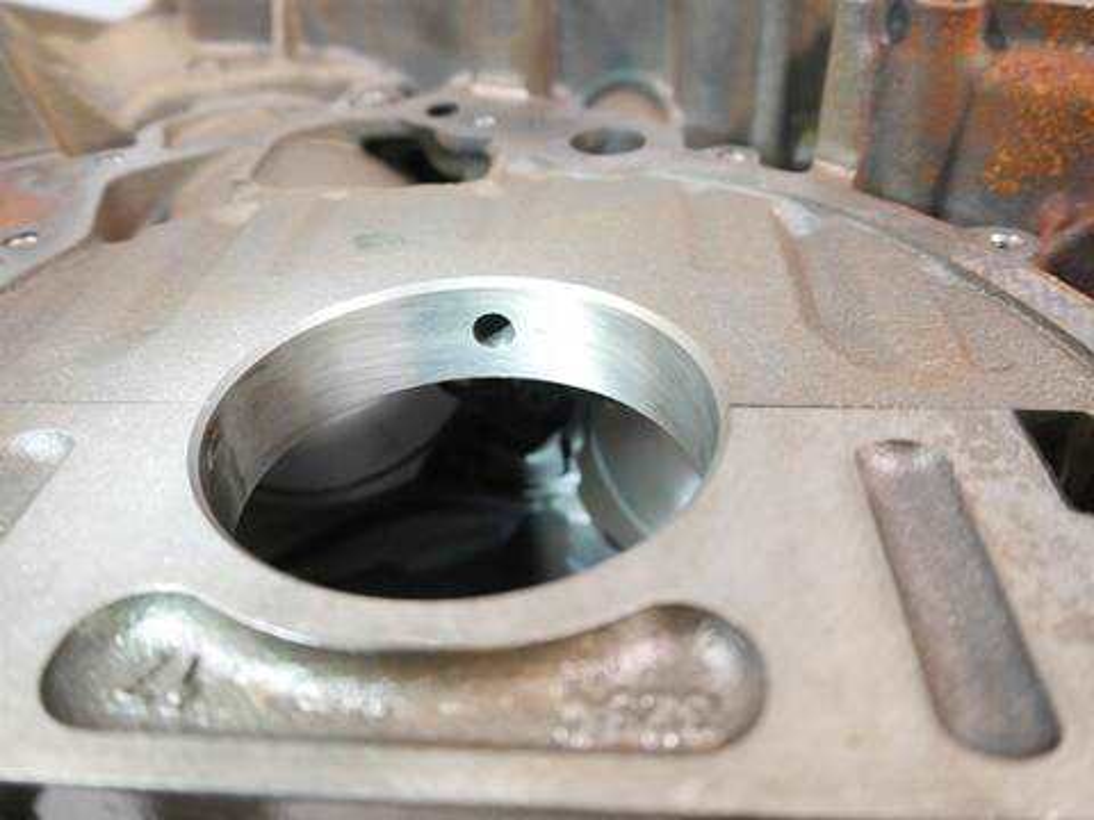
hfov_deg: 63.4
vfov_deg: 49.7
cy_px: 410
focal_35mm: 28
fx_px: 885
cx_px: 547
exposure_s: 1/125
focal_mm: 14
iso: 3200
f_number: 3.5
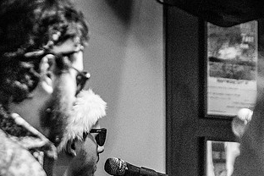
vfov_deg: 9.3
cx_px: 106
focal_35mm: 147
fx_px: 1078
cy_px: 168
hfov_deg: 14.0
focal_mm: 55
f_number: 2.8
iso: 8000
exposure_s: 1/60
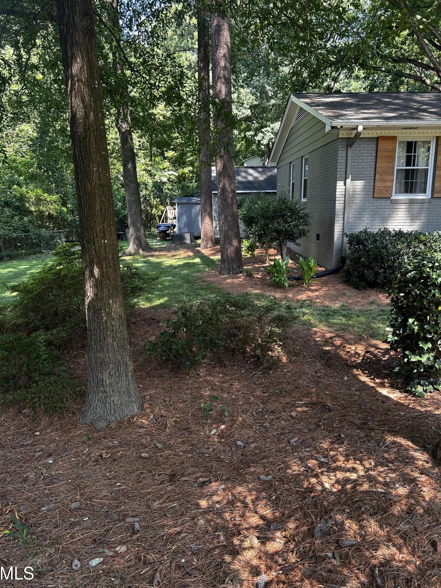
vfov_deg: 65.3
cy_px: 296
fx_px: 459
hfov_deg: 51.3
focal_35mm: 27
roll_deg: -0.2
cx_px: 214
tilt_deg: -11.1
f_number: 1.5
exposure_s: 1/121
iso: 40
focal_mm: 5.7
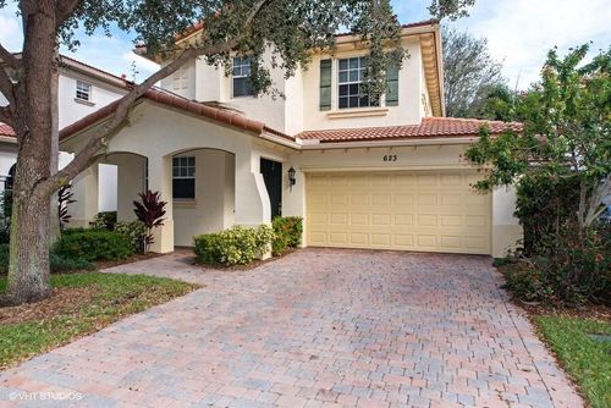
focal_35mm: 24
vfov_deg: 53.2
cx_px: 306
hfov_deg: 73.7
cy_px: 204
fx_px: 408
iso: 200
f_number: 11
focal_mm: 24
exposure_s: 1/100
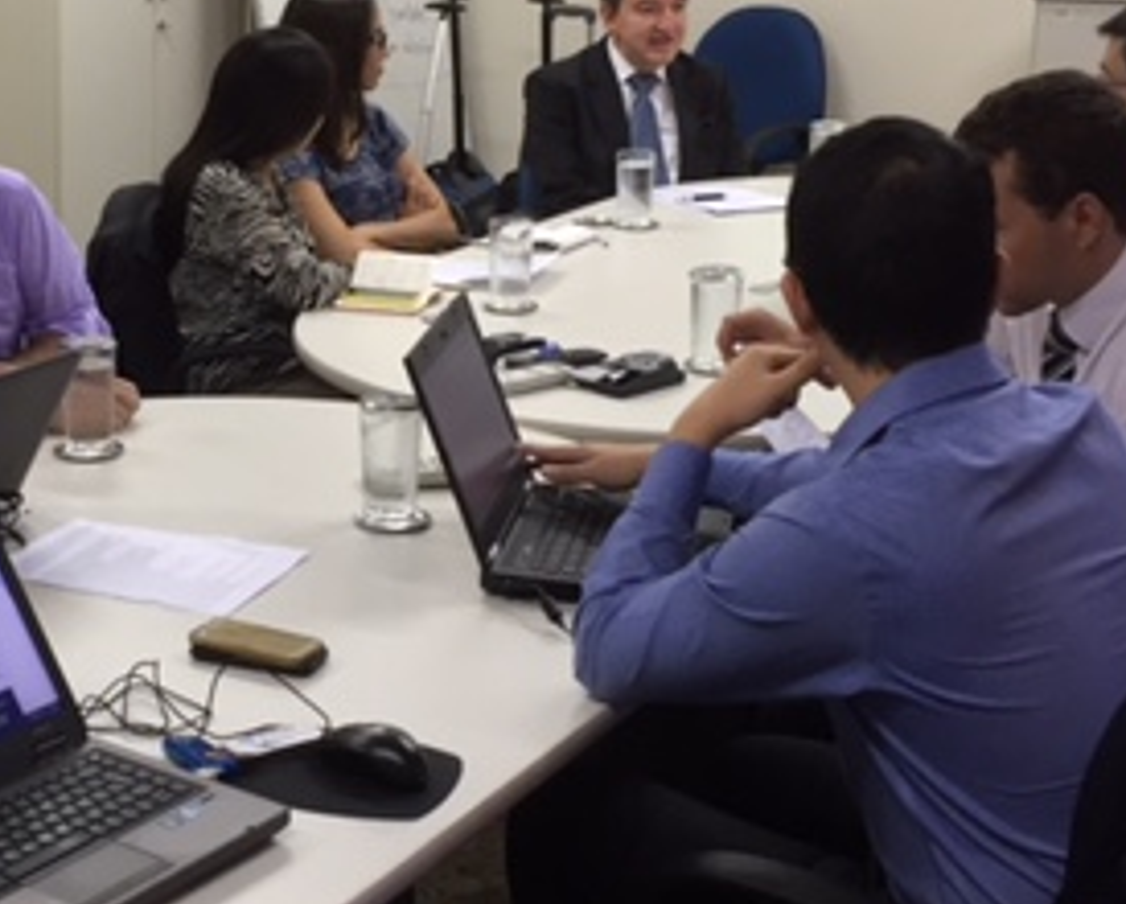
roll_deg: -0.9
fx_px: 2203
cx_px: 255
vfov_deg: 23.2
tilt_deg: -15.1
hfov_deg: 28.2
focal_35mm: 66
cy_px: 390
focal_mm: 4.15
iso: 64
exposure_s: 1/30
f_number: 2.2
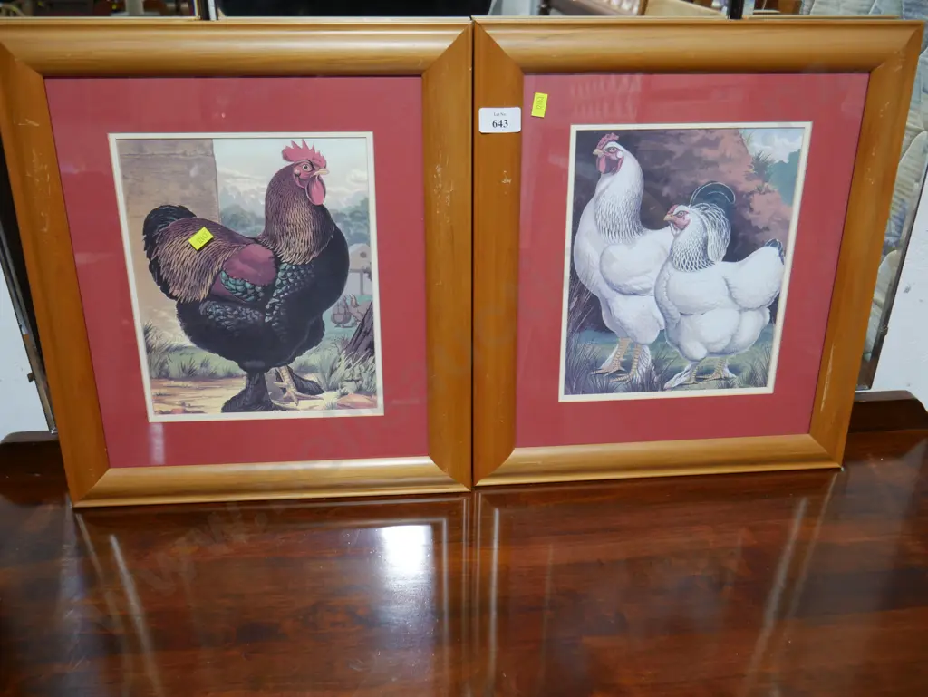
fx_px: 805
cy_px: 348
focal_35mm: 30
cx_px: 464
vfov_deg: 46.8
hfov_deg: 59.9
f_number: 3.6
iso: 400
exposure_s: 1/60
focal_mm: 15
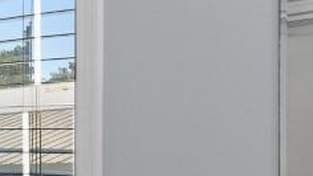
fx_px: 897
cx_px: -80
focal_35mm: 108
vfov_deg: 11.1
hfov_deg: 18.6
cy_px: 193
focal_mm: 10
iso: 100
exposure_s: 1/40
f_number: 4.5
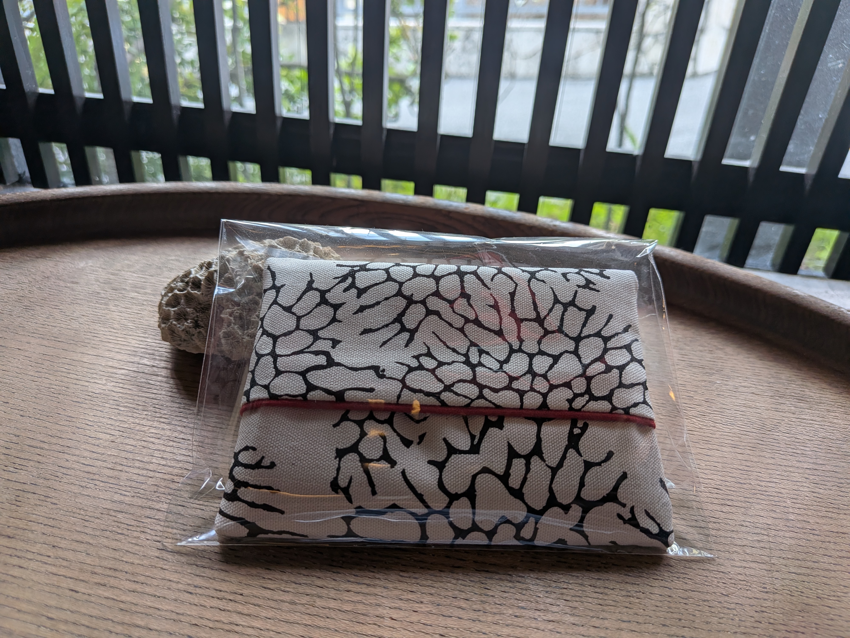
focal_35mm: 24
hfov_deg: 71.6
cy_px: 319
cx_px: 425
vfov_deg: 56.8
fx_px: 589
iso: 30
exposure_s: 1/120
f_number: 1.7
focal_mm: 4.53
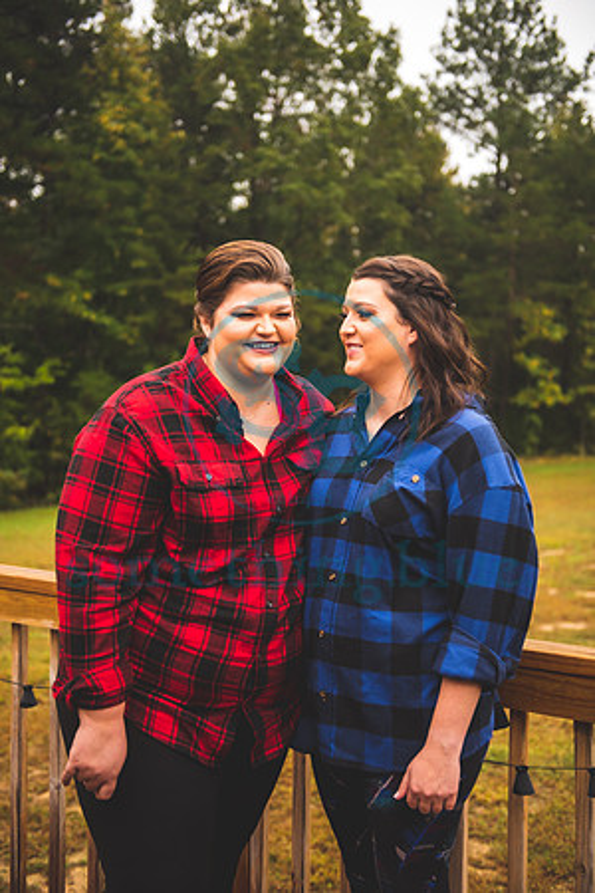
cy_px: 446
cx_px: 298
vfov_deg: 43.6
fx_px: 1116
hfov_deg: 29.9
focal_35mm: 45
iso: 200
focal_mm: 45
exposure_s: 1/400
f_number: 2.8
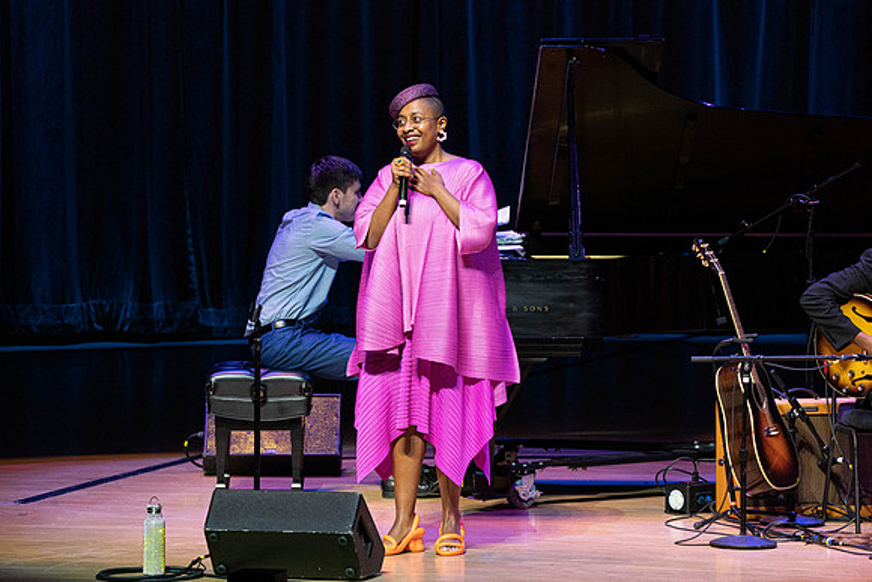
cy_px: 291
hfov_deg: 6.4
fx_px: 7849
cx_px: 436
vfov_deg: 4.2
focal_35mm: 324
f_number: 9
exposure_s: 1/320
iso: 4000
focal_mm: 324
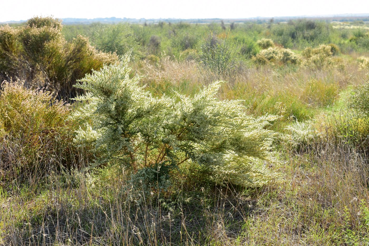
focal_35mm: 75
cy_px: 123
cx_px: 184
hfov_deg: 27.0
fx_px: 769
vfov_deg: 18.2
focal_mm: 50
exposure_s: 1/100
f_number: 8
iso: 100
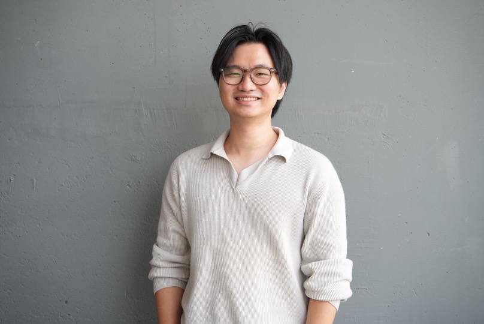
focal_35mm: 70
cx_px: 242
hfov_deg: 28.8
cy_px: 162
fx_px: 942
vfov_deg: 19.5
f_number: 4
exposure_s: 1/250
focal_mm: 70
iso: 160
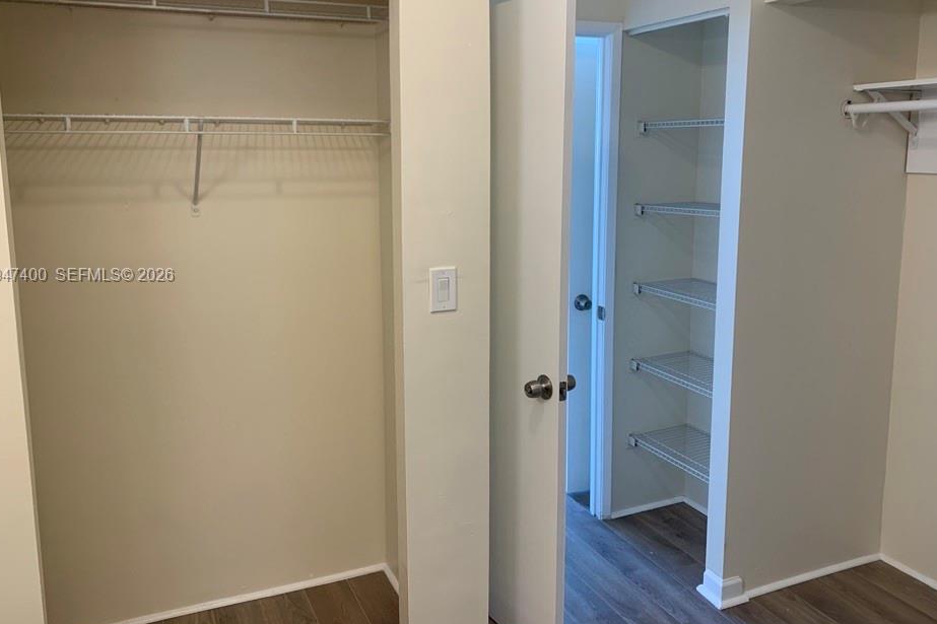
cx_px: 479
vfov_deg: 43.5
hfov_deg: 61.9
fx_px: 781
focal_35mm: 30
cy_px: 276
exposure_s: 1/60
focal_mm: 4.25
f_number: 1.8
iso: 50
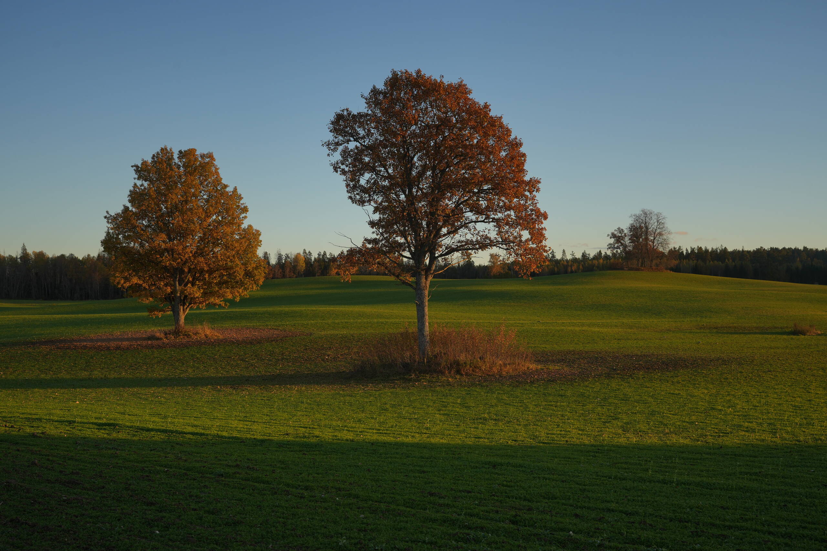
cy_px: 276
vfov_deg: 35.9
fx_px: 850
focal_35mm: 37
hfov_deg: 51.9
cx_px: 414
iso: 100
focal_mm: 37
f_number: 8
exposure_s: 1/160
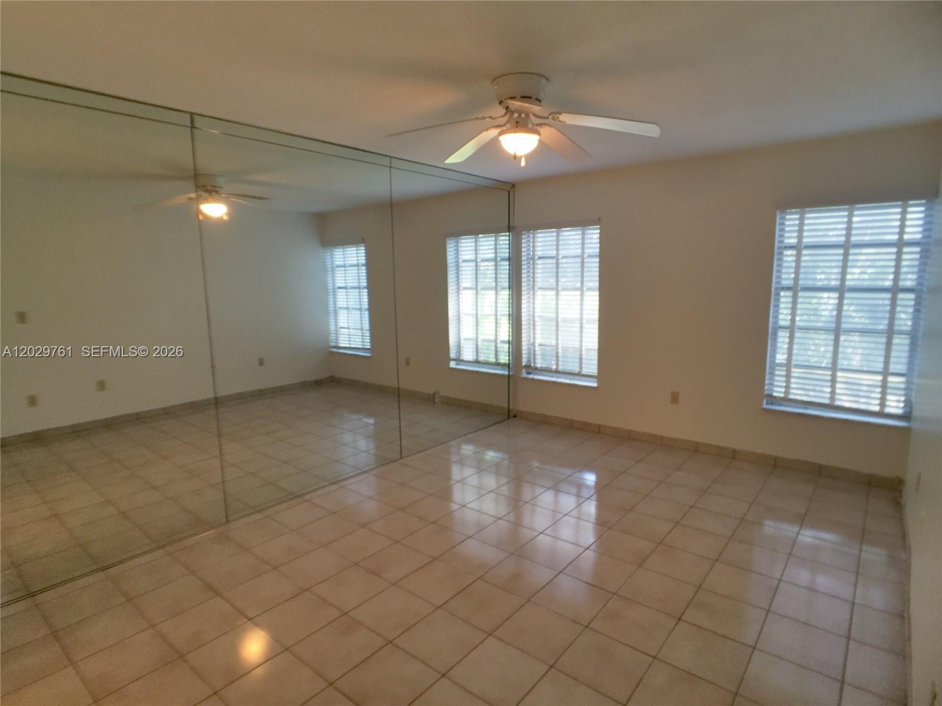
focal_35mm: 29
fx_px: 789
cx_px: 471
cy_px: 353
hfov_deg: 61.7
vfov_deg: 48.2
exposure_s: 1/30
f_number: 2.2
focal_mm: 4.15
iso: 40
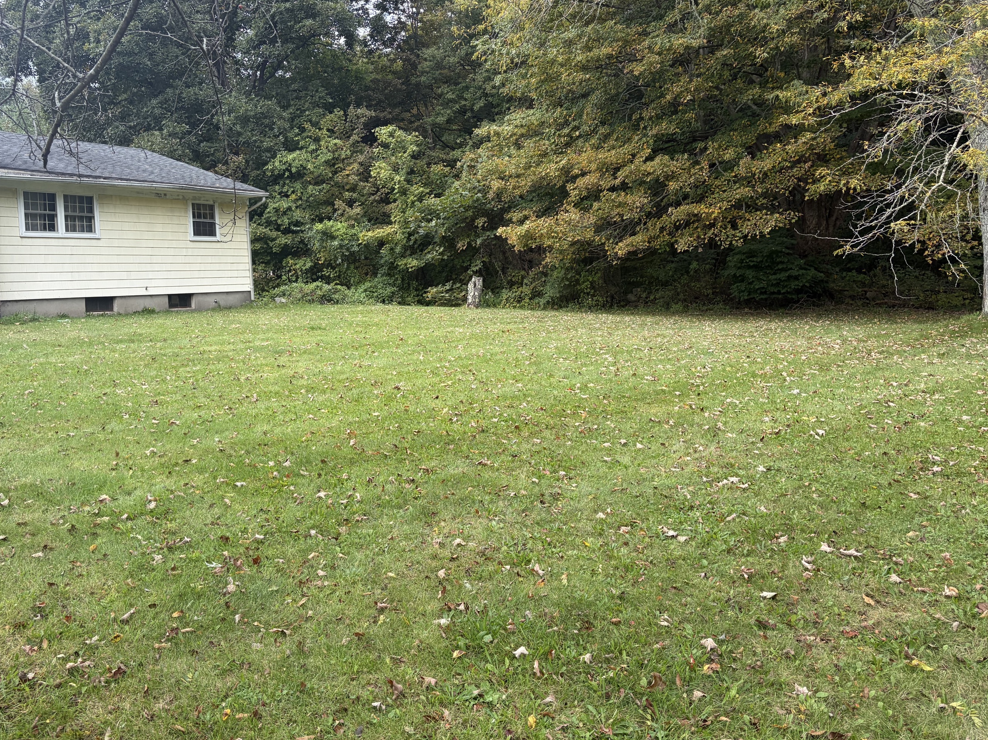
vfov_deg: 45.4
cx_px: 418
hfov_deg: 58.1
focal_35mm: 31
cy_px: 341
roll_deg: +2.1
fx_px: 885
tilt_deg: -3.7
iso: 64
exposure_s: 1/840
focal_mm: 5.96
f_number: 1.6
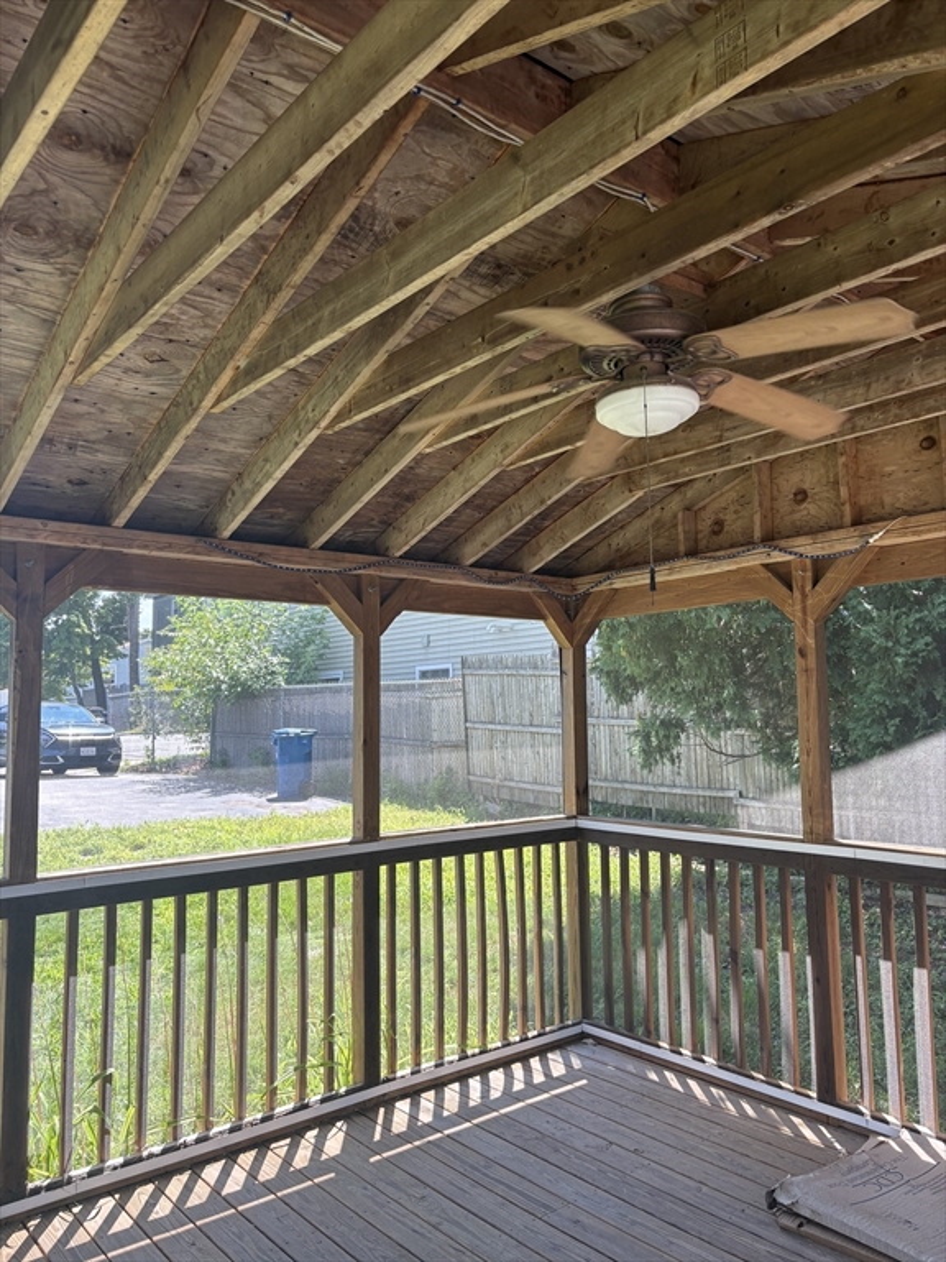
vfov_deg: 67.3
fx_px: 947
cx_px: 473
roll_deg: +1.3
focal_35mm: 26
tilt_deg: +6.5
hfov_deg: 53.1
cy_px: 631
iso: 40
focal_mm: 5.96
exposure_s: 1/241
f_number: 1.6
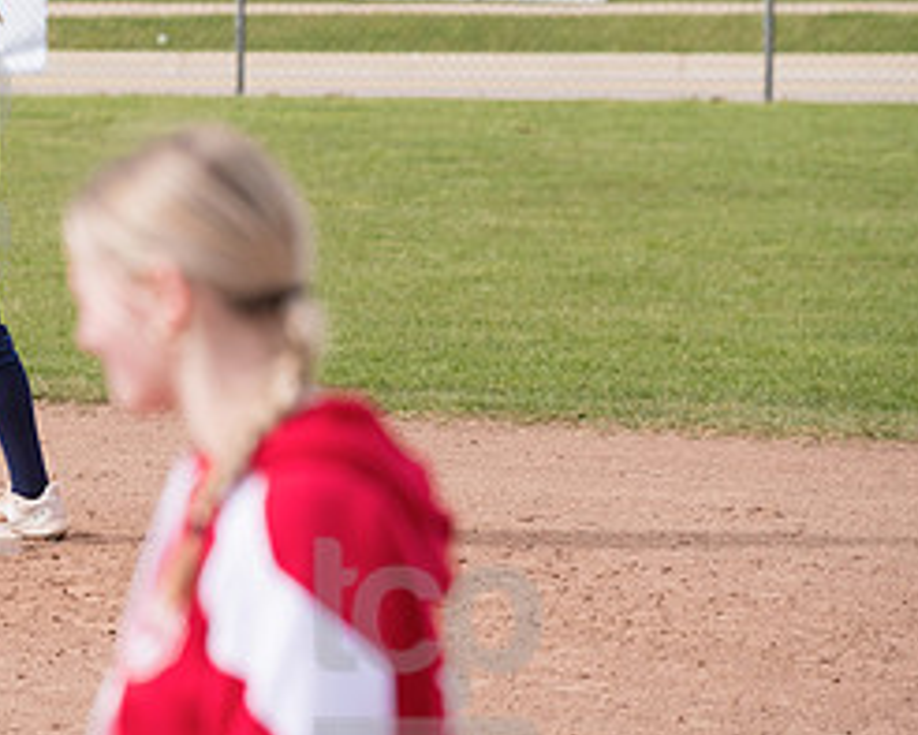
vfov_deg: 3.5
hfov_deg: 4.4
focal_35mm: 442
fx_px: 12014
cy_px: 147
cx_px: -101
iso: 400
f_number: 5.6
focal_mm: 200
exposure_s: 1/1600
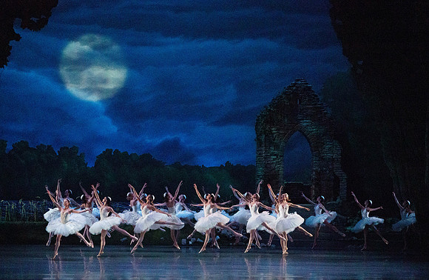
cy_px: 156
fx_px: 1353
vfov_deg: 11.8
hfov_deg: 18.0
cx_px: 206
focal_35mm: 114
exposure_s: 1/320
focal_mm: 100
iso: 8000
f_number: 5.6
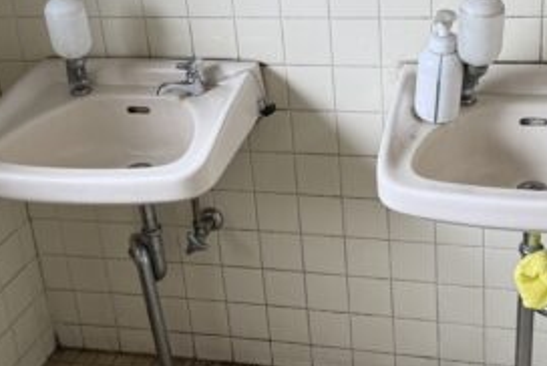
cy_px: 119
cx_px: 300
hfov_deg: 36.2
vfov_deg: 24.5
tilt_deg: -23.2
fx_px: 837
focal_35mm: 55
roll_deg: +4.7
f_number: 1.78
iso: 64
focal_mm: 6.76
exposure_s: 1/121
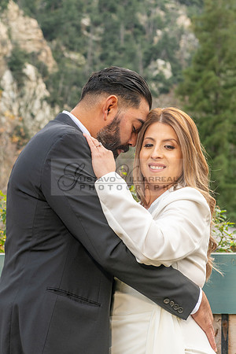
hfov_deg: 13.9
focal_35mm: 99
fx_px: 969
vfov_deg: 20.7
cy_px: 174
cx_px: 84
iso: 200
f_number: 5.6
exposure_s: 1/125
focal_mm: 62
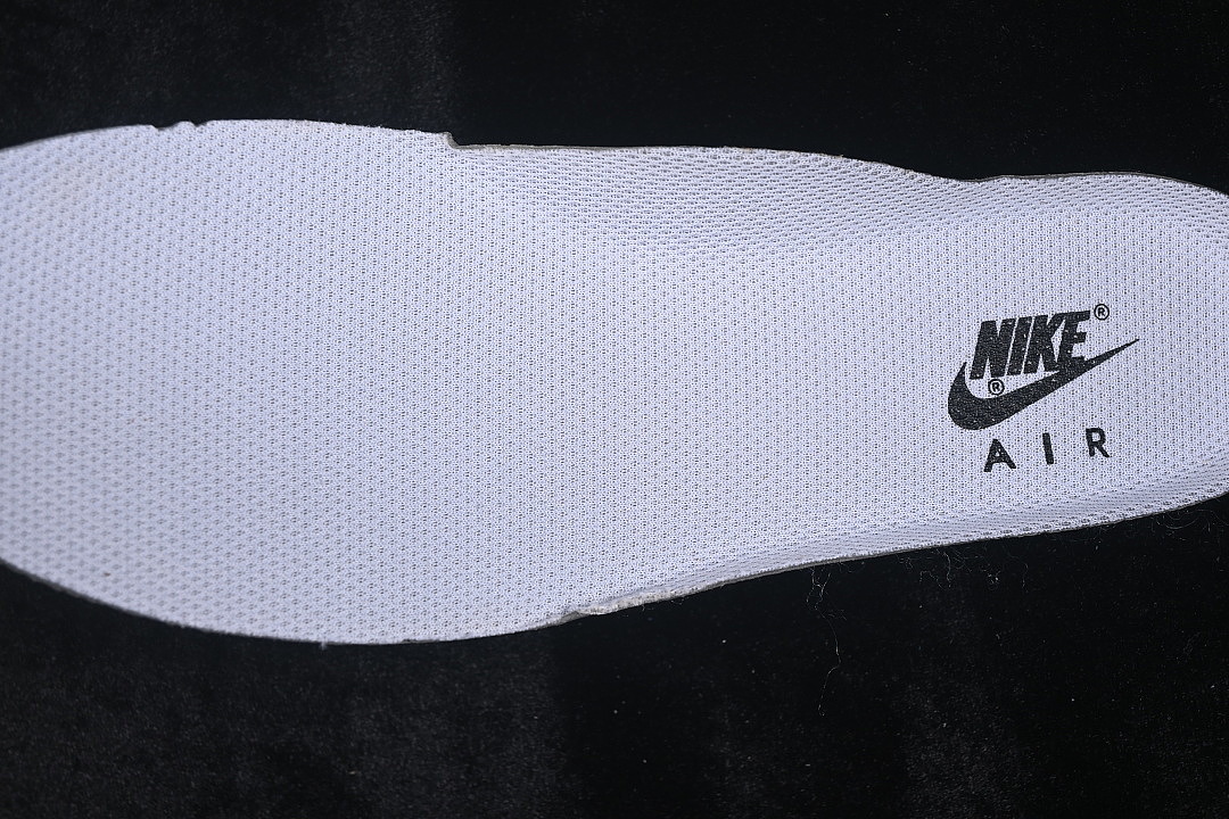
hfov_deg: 27.0
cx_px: 614
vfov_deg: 18.2
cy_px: 410
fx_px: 2560
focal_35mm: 75
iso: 160
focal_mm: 50
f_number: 7.1
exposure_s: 1/80
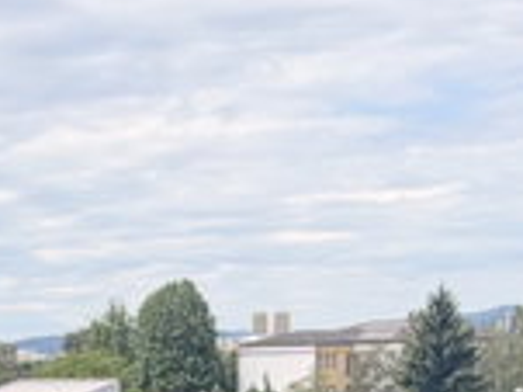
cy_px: 749
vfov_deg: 13.2
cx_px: 92
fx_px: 1495
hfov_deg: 19.6
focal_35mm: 99
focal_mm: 2.22
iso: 20
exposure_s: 1/901
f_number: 2.2
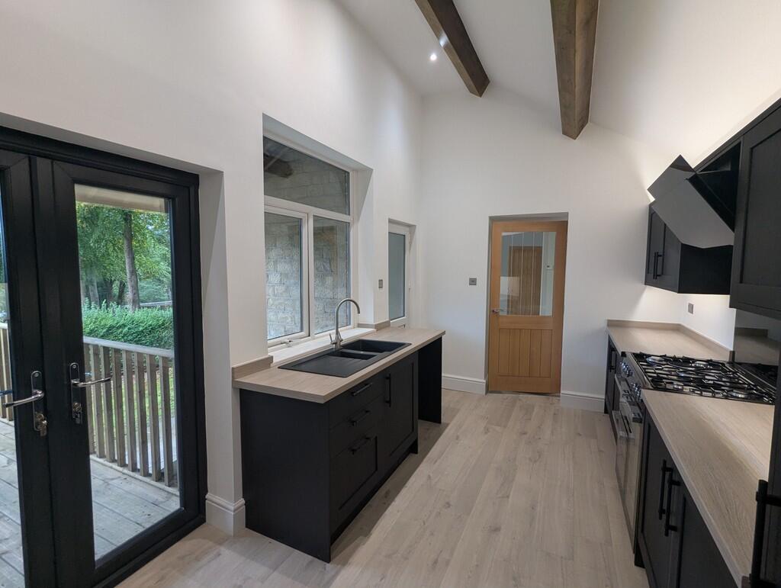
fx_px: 361
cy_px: 294
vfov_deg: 78.2
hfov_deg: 94.4
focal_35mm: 16
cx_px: 390
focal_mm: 2.35
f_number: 2.2
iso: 147
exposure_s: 1/100
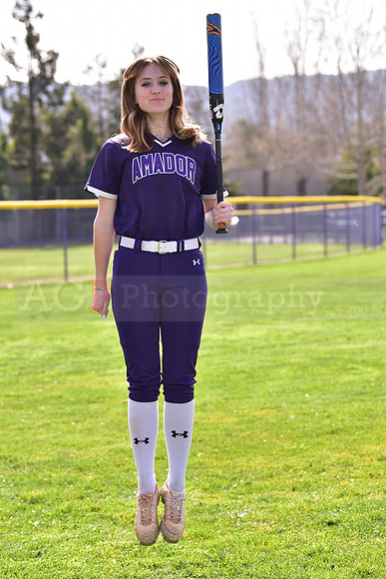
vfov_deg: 19.5
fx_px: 1688
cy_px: 290
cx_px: 193
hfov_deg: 13.0
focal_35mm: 105
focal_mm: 105
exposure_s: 1/250
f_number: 5
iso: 100
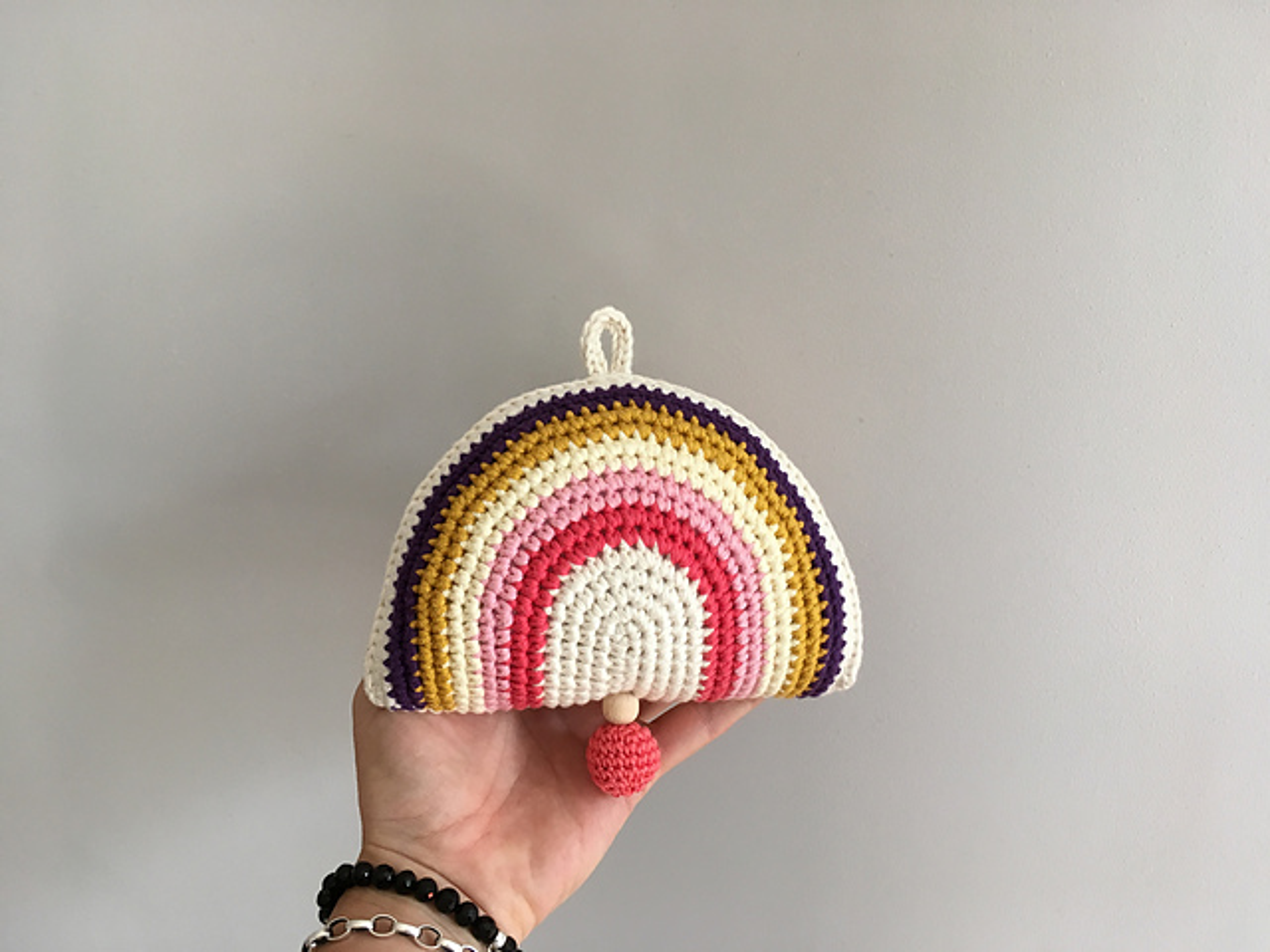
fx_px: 1064
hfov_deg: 61.7
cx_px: 635
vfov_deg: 48.2
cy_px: 476
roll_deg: +1.5
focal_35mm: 29
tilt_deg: -21.5
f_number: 2.2
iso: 40
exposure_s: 1/33
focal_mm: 4.15
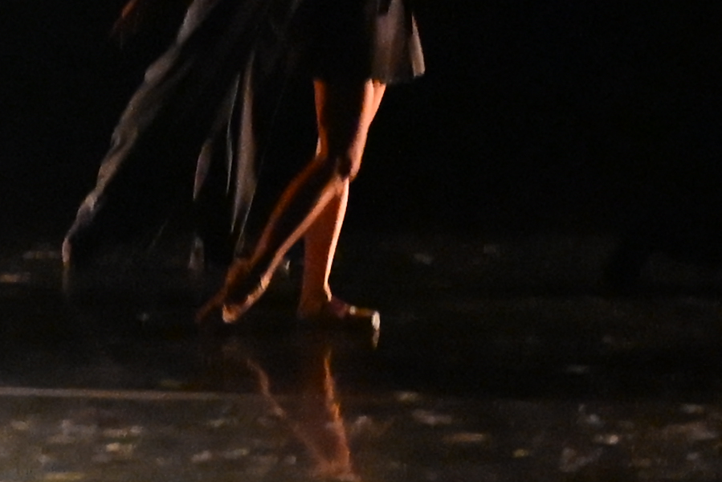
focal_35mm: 536
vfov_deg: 2.6
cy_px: -241
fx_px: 10753
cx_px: -232
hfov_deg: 3.8
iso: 12800
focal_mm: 81
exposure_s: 1/100
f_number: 4
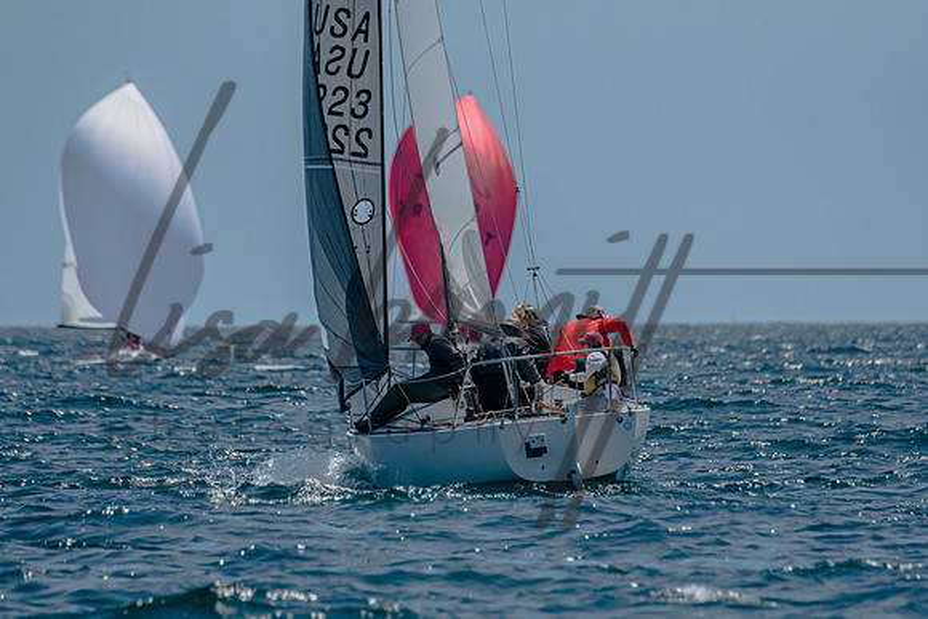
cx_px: 534
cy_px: 348
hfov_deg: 3.0
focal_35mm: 692
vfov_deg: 2.0
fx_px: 17852
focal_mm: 390
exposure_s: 1/2000
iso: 200
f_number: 5.6
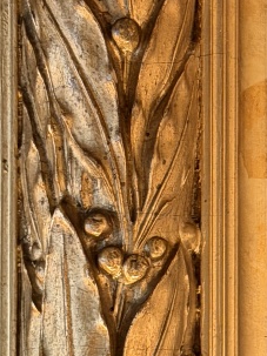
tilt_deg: +4.0
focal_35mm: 190
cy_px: 188
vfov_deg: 10.4
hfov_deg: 7.7
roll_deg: -2.6
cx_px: 349
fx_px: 1955
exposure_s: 1/50
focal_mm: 6.76
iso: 250
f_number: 1.78
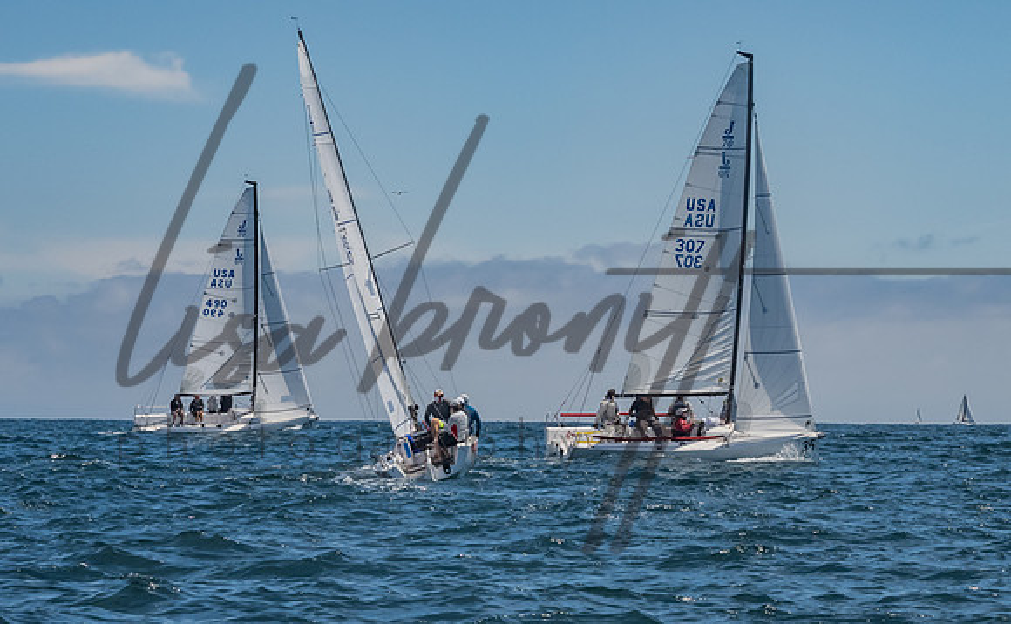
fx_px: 4628
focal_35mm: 169
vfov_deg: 7.7
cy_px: 368
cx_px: 569
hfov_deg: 12.5
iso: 640
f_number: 14
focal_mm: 95
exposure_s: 1/1600
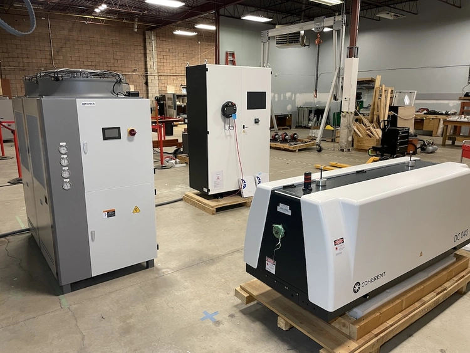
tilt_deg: -13.2
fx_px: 353
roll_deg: -0.2
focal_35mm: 26
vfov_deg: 53.1
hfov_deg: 67.3
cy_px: 176
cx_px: 235
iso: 250
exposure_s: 1/60
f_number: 1.6
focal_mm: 4.2
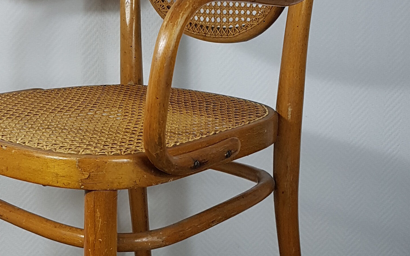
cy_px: 158
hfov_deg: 36.8
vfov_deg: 23.5
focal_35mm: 55
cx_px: 172
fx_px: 615
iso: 80
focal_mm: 4.2
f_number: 1.7
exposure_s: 1/50
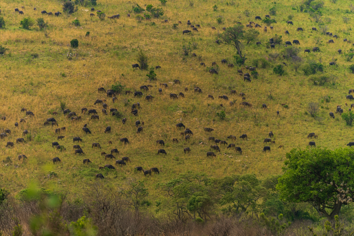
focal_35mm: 210
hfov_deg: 9.8
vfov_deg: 6.5
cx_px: 177
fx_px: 2065
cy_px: 118
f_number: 5.6
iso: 100
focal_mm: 210
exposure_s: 1/125
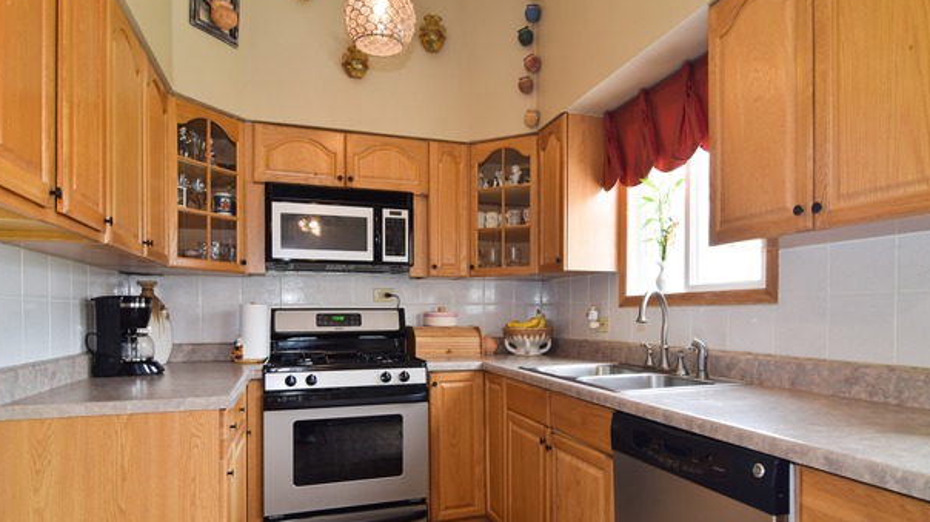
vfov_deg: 55.4
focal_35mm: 20
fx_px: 493
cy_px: 310
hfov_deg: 86.7
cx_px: 473
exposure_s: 1/10
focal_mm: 12
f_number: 8
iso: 200
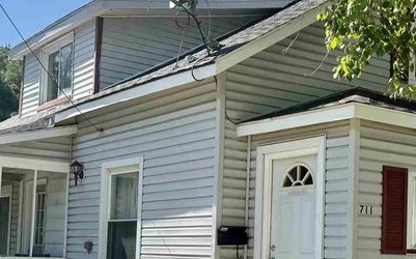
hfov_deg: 31.4
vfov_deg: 19.8
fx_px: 736
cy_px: 195
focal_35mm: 65
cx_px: 253
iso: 80
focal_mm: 6.76
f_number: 1.78
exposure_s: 1/2907
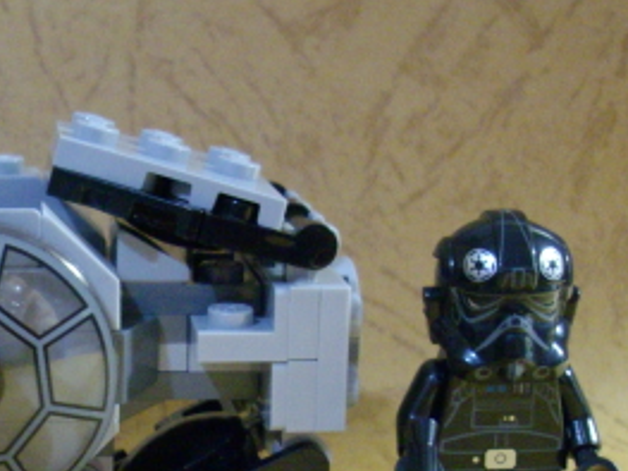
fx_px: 1632
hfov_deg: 21.5
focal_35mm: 90
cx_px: 115
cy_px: 390
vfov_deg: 16.3
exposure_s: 1/8
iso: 400
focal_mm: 6.2
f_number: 2.8
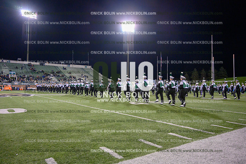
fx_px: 188
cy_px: 82
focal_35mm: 28
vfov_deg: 47.2
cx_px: 123
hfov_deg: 66.4
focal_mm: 27.5
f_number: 4
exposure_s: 1/800
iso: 5000
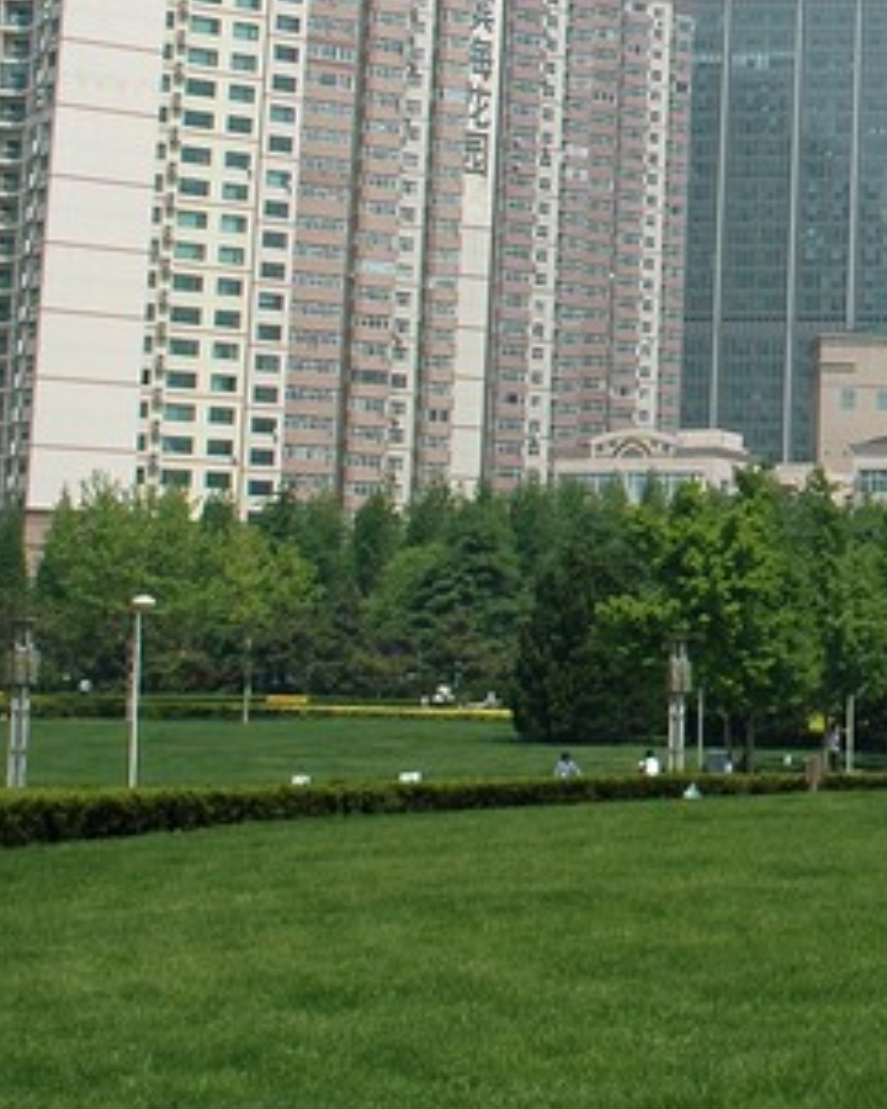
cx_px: 1408
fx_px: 2953
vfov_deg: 20.9
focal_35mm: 90
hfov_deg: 15.5
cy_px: 140
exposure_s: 1/400
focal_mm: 24
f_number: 10
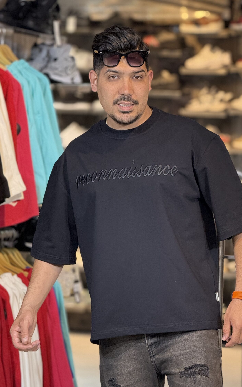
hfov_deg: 9.0
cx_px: 151
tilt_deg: -3.2
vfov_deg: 14.4
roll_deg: -1.7
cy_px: 207
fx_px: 1530
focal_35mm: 145
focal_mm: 15.66
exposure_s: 1/100
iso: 400
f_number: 2.8
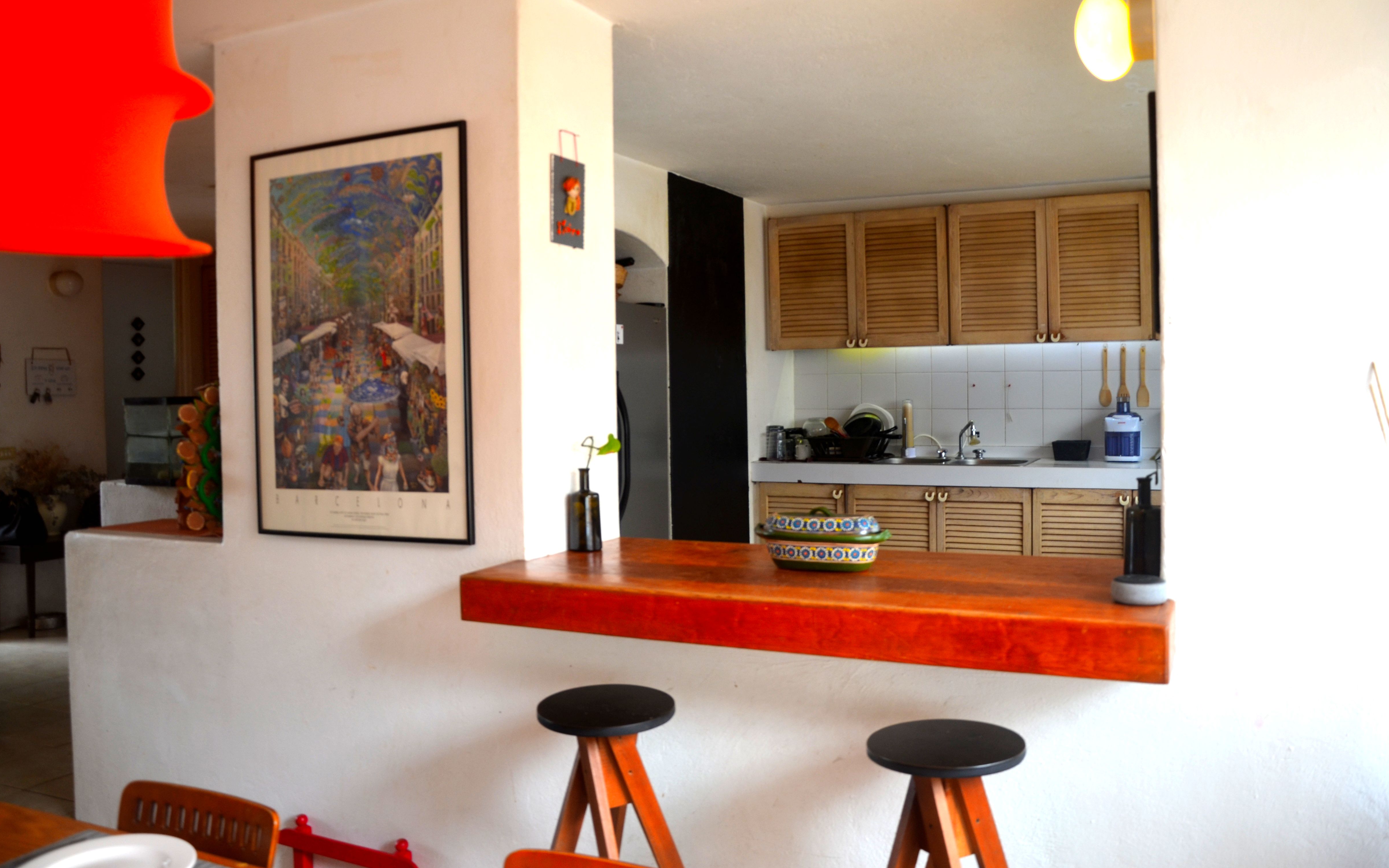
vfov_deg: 44.5
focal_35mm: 28
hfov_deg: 66.5
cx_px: 701
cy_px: 414
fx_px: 1060
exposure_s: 1/30
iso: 200
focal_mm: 18
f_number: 3.5
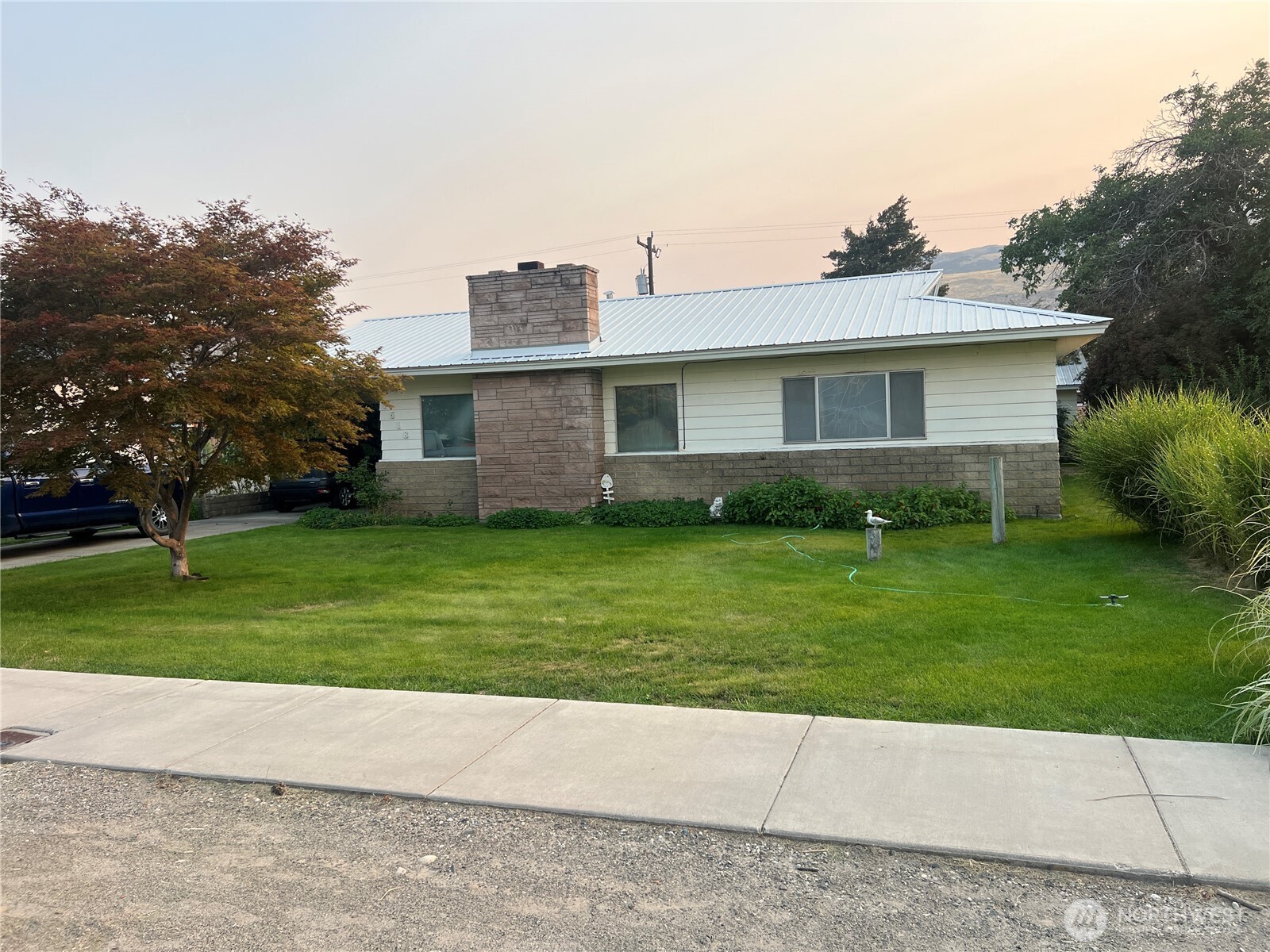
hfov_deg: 67.3
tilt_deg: -2.3
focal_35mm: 26
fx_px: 954
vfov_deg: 53.1
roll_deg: +2.3
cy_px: 476
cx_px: 635
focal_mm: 5.7
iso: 50
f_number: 1.5
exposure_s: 1/1468
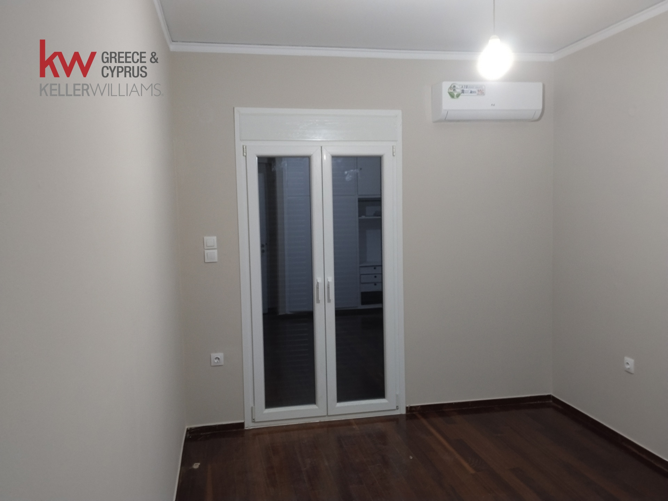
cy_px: 250
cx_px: 334
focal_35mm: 29
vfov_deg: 48.2
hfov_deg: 61.7
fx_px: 560
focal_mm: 4.22
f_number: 1.8
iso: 400
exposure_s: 1/25
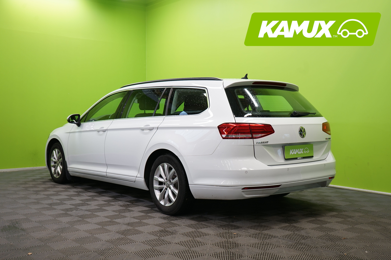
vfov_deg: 34.2
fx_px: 424
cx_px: 196
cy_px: 130
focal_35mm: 39
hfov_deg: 49.6
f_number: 5.6
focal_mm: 39
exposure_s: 1/25
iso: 400
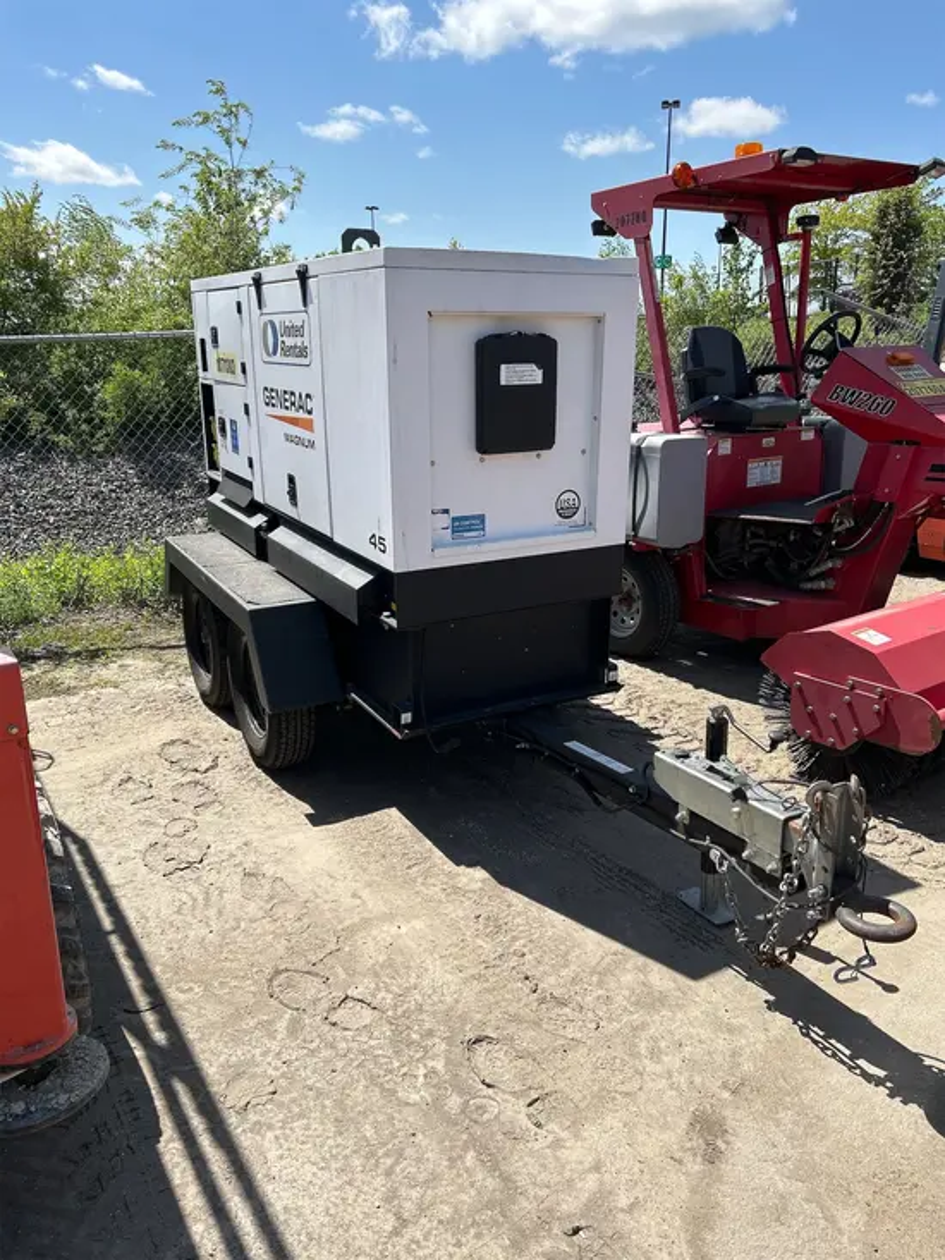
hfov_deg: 53.1
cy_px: 630
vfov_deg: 67.3
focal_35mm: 26
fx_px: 946
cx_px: 472
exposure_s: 1/3968
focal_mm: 5.7
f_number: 1.5
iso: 50
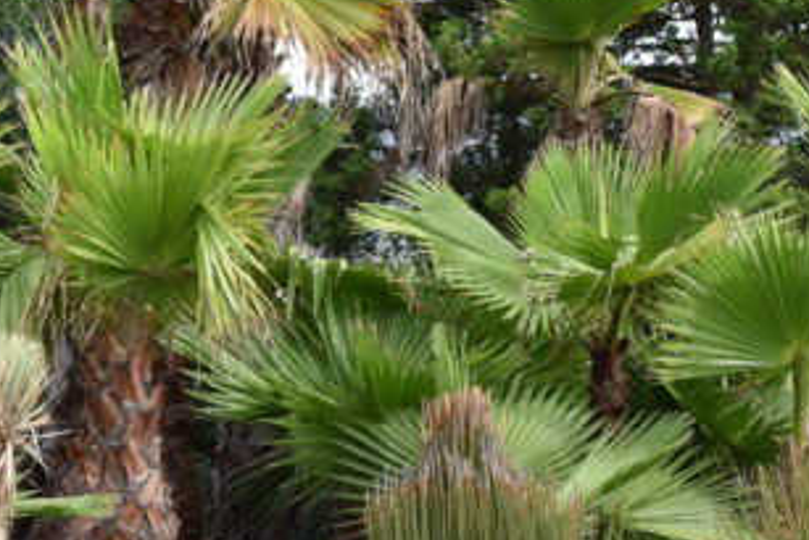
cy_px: 396
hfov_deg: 10.2
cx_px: 63
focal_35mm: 200
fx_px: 4496
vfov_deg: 6.9
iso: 200
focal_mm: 40
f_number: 6.3
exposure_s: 1/250
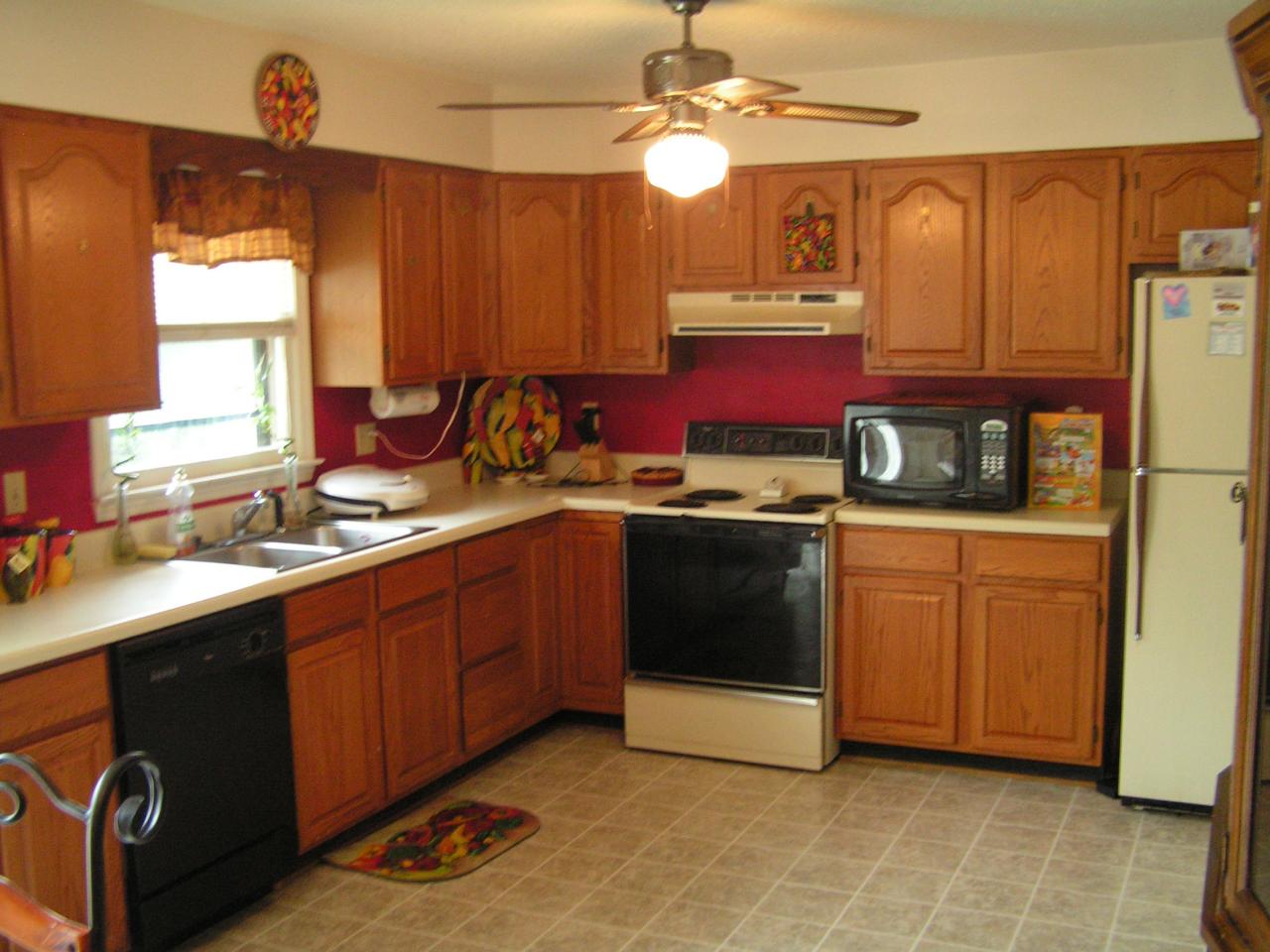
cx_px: 635
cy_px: 476
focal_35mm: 38
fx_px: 1394
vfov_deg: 37.7
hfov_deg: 49.0
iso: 200
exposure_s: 1/15
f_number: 2.8
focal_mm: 6.3
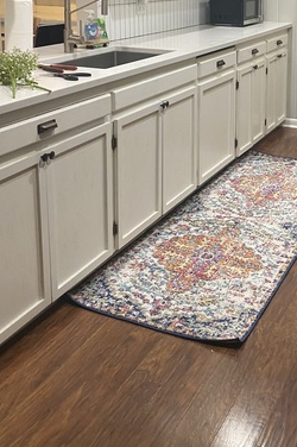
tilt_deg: -7.5
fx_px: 595
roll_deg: -2.6
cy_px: 85
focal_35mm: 48
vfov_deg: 39.4
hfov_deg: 27.4
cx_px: 244
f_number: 1.8
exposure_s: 1/60
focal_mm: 4.25
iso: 200
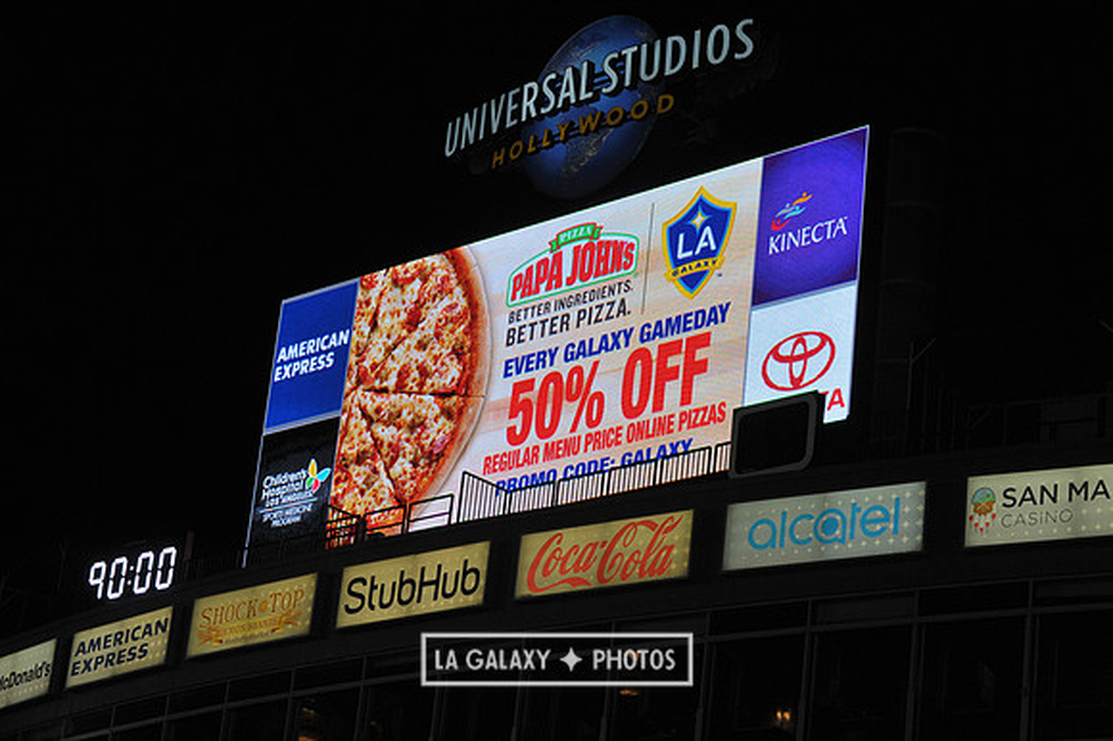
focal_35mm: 98
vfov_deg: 13.9
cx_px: 556
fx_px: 3028
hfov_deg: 20.8
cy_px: 370
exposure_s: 1/400
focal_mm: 98
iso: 1600
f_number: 10
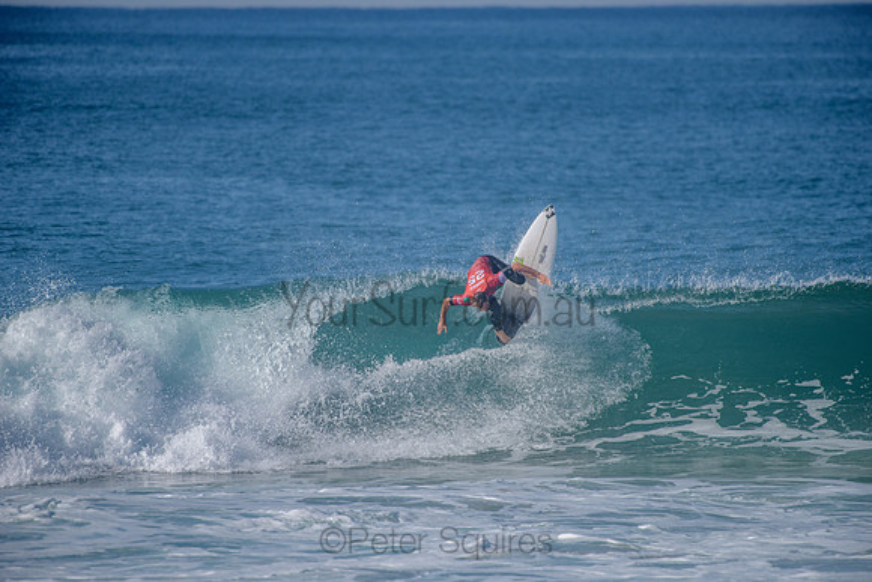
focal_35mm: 500
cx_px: 436
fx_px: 12113
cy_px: 291
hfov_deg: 4.1
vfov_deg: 2.8
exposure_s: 1/2500
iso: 160
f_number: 5.6
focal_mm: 500
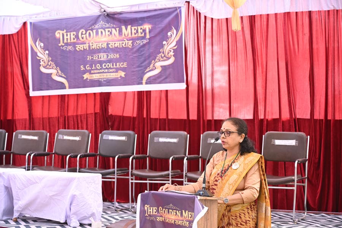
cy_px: 114
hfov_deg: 28.8
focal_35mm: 70
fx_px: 665
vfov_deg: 19.5
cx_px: 171
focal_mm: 70
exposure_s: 1/100
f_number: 5.6
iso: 320
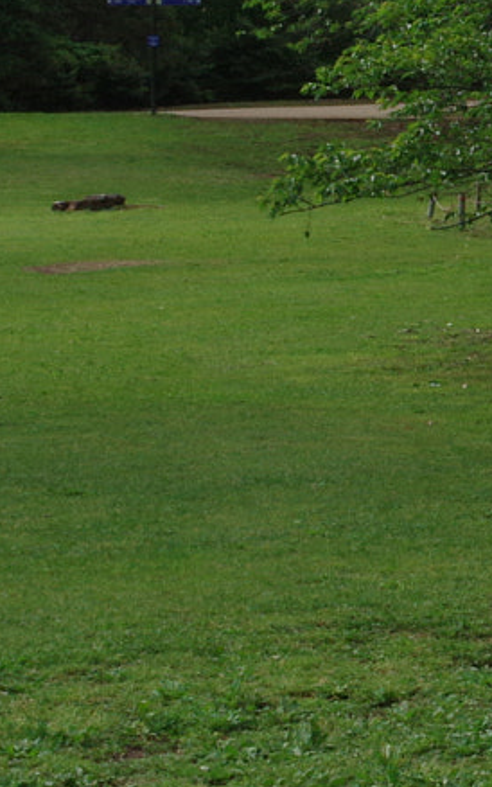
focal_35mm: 171
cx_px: 1088
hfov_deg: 7.3
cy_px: 199
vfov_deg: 12.2
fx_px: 3666
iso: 800
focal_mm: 31
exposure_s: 1/250
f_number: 20
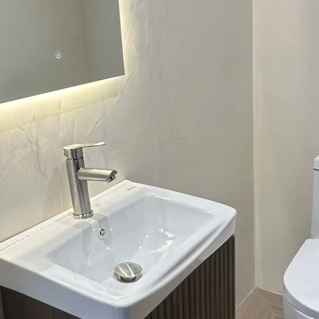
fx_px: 480
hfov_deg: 36.6
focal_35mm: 46
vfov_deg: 36.6
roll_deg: +3.4
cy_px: 124
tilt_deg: -12.8
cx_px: 121
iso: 200
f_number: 2.2
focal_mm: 2.22
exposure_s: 1/60
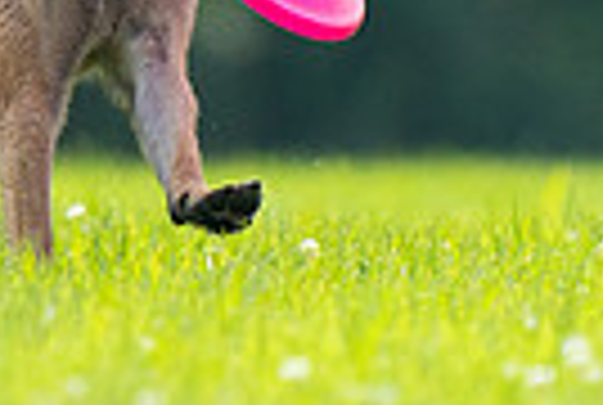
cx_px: 40
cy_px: -178
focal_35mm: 2129
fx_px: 35740
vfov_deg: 0.6
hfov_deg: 1.0
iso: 2500
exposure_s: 1/4000
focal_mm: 493
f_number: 6.3
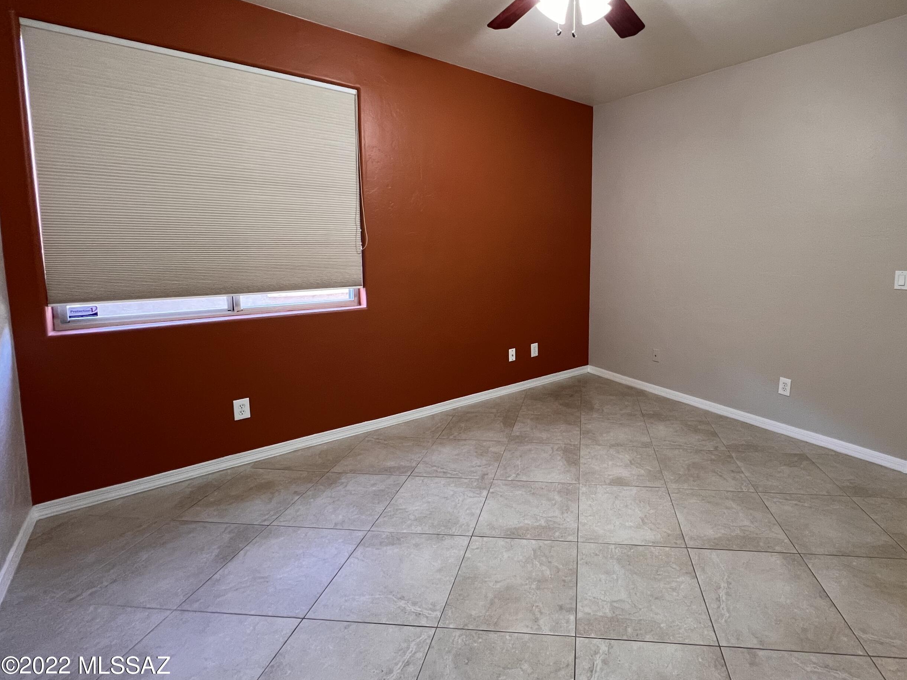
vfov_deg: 77.5
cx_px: 558
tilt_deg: -5.8
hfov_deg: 92.9
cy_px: 285
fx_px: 419
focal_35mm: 16
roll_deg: -0.5
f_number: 1.8
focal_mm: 1.57
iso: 250
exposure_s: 1/60
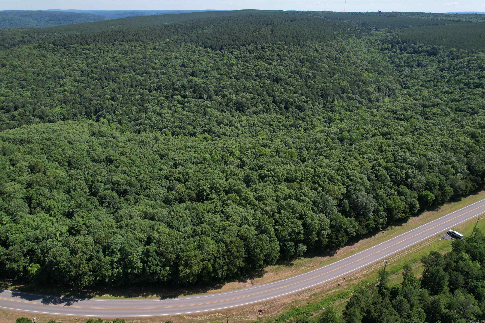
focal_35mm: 22
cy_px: 162
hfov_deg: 78.6
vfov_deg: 57.2
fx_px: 296
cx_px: 242
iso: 100
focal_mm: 8.38
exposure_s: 1/1600
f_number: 2.8
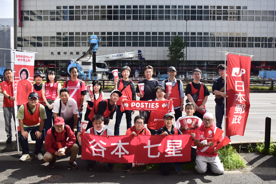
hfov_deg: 53.8
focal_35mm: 36
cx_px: 135
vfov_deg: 37.3
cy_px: 93
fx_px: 272
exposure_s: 1/3200
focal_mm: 23
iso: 640
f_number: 5.6
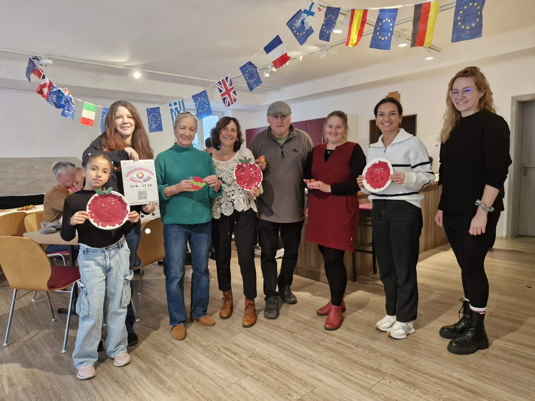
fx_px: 355
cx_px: 268
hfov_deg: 73.9
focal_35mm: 23
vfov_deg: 58.9
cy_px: 200
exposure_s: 1/100
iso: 500
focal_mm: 5.54
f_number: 1.8
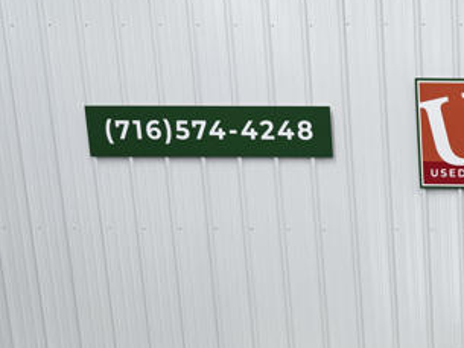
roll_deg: -0.6
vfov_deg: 22.0
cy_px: 386
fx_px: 845
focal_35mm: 63
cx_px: 560
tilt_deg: -14.2
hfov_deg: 27.1
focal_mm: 6.76
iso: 64
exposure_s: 1/149
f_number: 1.78
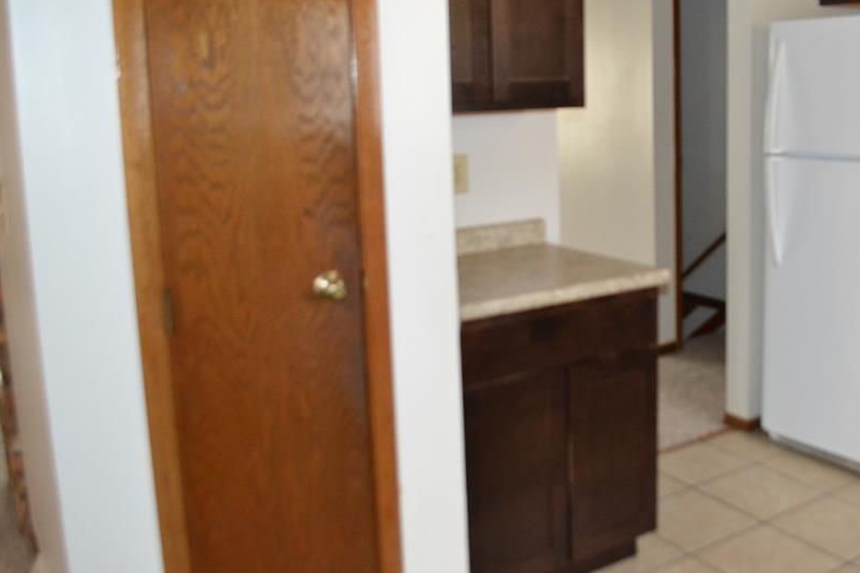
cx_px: 553
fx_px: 836
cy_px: 204
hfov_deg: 53.7
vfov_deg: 37.5
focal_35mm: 35
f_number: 3.5
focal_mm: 18
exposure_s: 1/60
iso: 1600
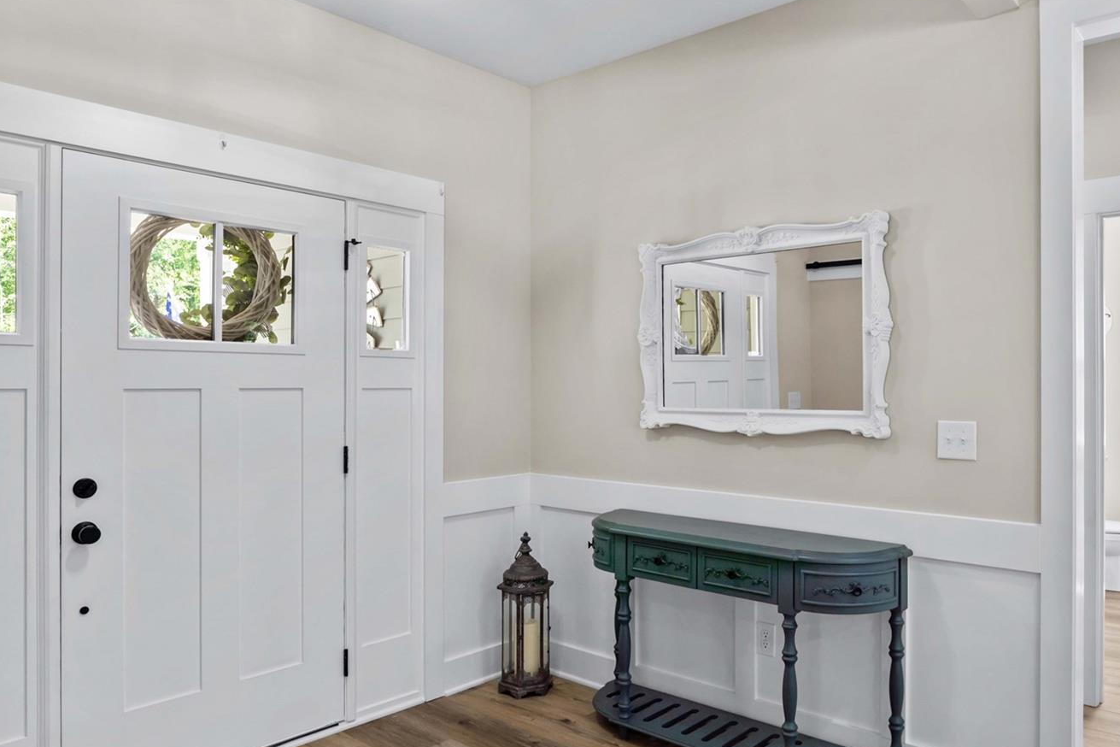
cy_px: 386
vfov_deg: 51.3
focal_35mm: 25
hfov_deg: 70.8
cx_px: 667
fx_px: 778
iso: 100
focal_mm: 16
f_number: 8
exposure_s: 1/8
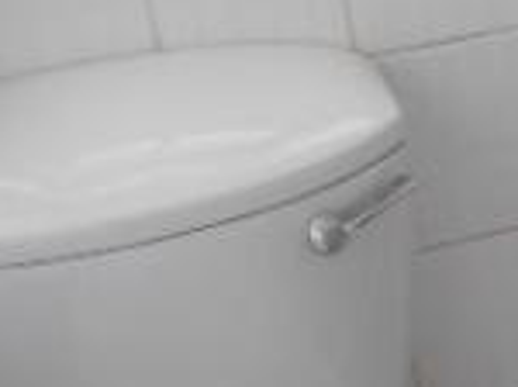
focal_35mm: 111
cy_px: 352
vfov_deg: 13.2
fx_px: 1658
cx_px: 991
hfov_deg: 14.9
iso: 160
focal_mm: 4.6
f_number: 3.2
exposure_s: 1/30
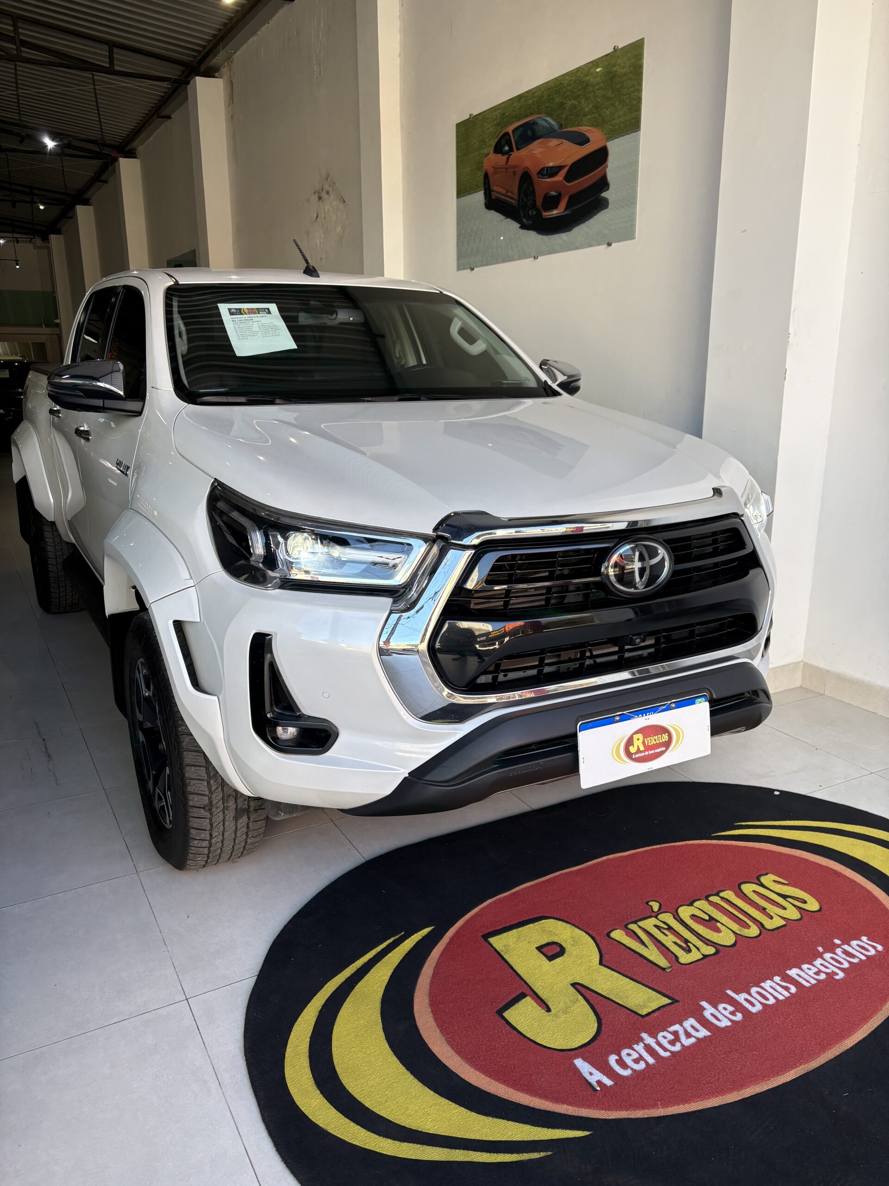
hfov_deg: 53.1
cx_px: 444
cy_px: 593
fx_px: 890
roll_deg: +0.1
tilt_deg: -13.7
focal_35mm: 26
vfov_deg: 67.3
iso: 50
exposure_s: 1/236
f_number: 1.6
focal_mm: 5.96
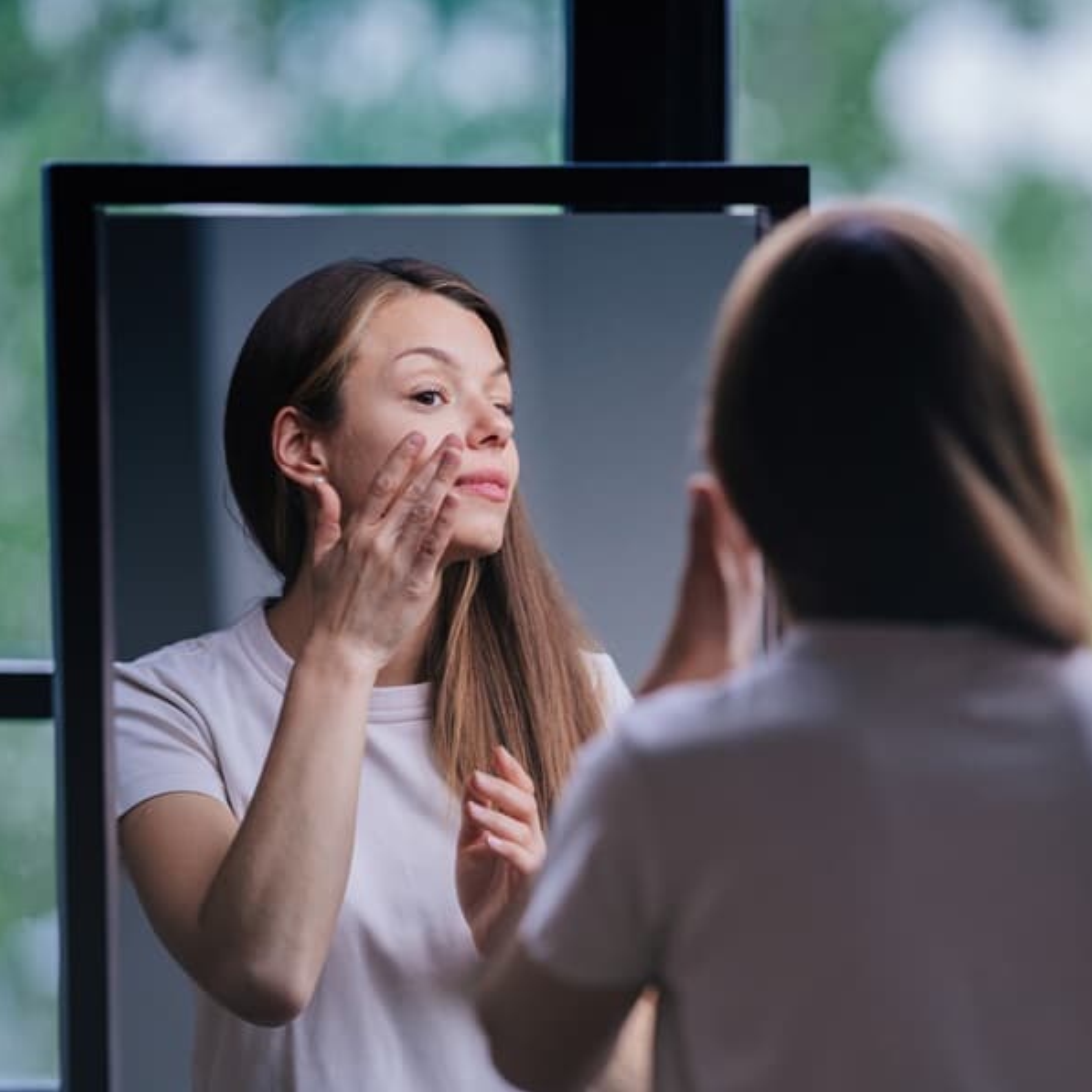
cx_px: 787
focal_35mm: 173
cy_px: 545
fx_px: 6174
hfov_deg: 10.1
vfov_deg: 10.1
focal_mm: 135
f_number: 2.2
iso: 400
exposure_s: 1/500
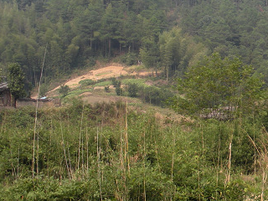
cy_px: 54
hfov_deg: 20.7
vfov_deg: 16.3
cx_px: 299
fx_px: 697
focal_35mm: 90
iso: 64
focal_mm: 6.3
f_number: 3.5
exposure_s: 1/362
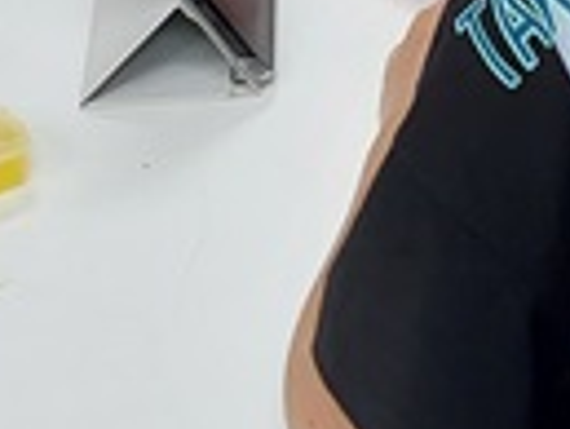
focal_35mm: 140
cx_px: 557
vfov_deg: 9.9
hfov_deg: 13.9
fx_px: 2307
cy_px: -427
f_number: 1.8
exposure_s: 1/60
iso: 160
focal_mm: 5.23
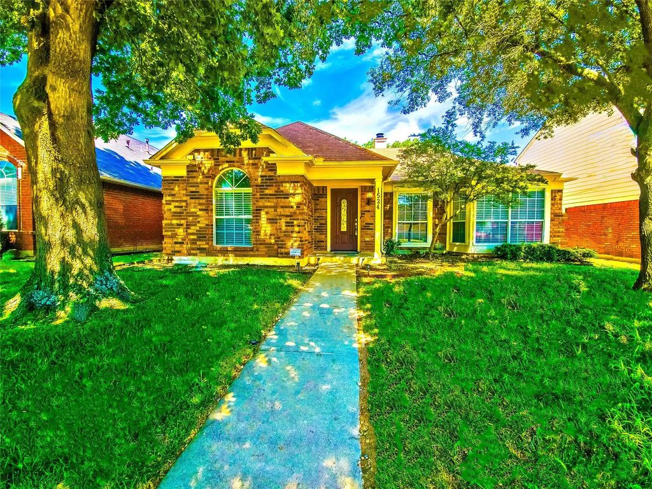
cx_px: 326
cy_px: 244
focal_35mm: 13
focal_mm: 2.2
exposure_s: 1/670
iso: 50
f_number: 2.2
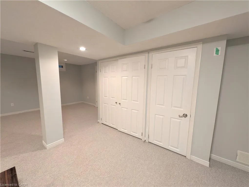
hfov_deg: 110.5
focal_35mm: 12
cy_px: 94
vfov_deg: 94.6
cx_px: 124
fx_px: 86
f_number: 1.7
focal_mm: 2.02
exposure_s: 1/15
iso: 89
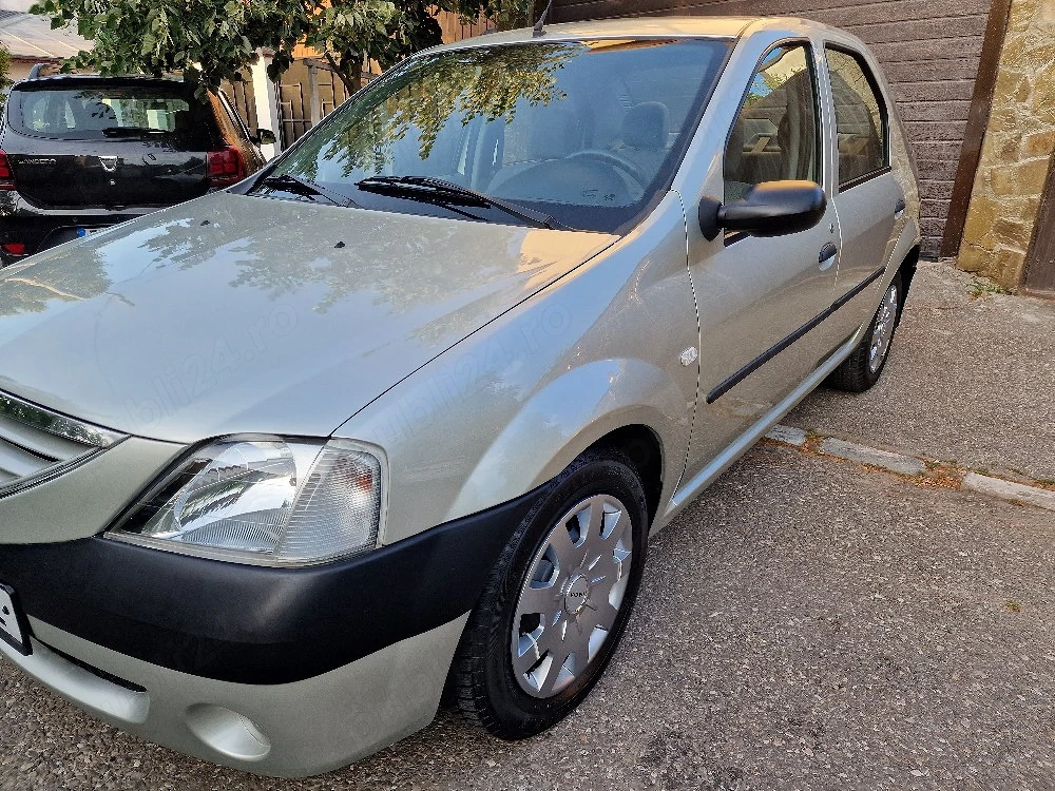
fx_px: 701
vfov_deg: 58.9
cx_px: 528
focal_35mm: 23
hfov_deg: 73.9
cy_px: 396
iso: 50
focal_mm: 6.4
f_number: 1.8
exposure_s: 1/182
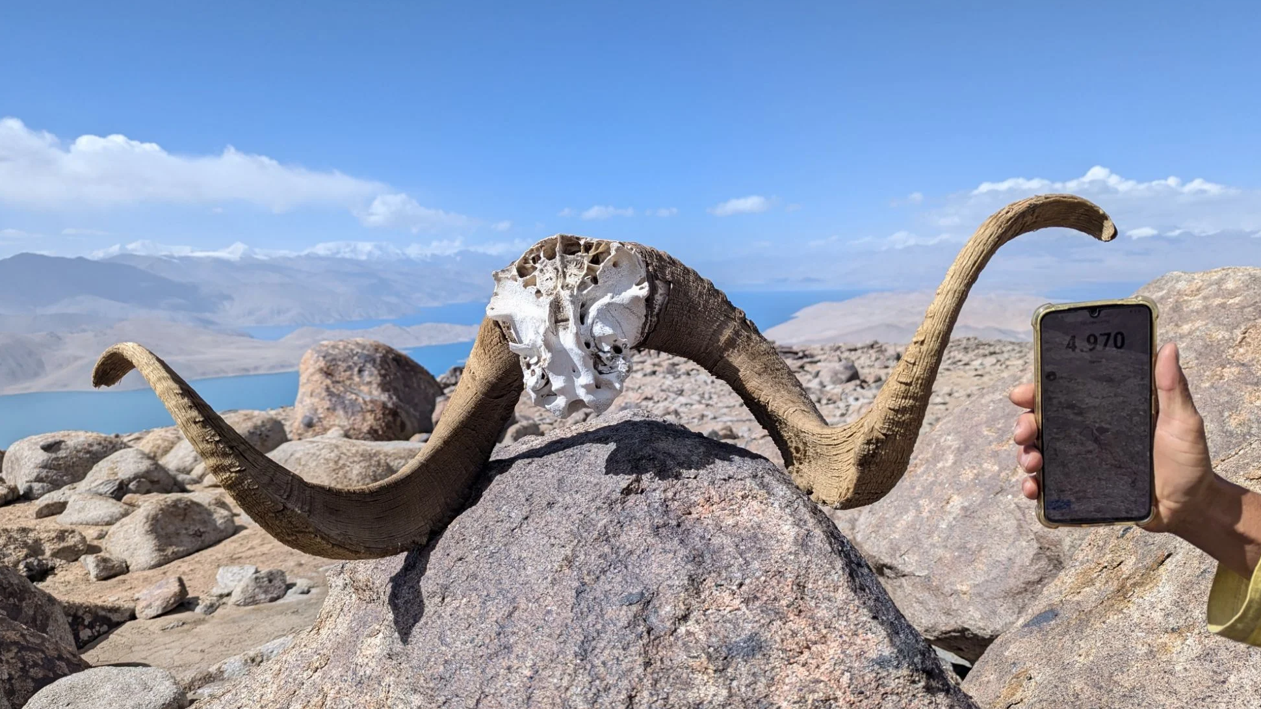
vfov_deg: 42.8
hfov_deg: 69.9
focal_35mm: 27
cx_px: 644
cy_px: 405
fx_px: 903
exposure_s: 1/2500
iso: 42
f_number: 1.85
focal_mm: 6.81
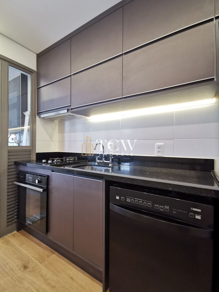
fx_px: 135
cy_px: 146
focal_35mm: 16
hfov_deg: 78.1
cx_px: 110
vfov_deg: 94.5
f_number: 2.2
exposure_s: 1/30
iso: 800
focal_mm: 2.35
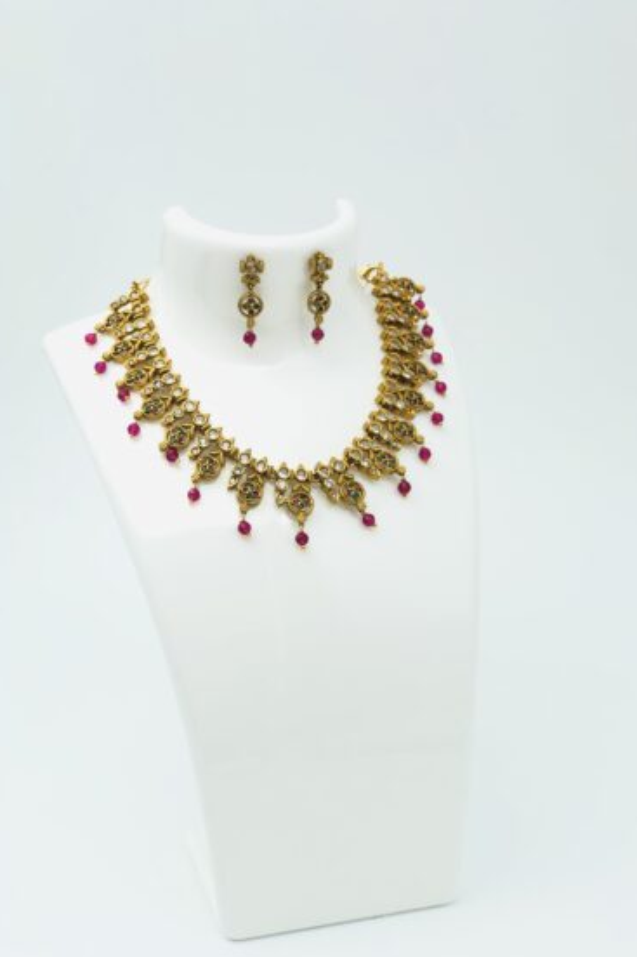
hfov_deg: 24.6
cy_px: 483
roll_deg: +0.4
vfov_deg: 36.3
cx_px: 319
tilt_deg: -16.0
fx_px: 1461
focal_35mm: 55
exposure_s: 1/123
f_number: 2.4
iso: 16
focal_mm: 6
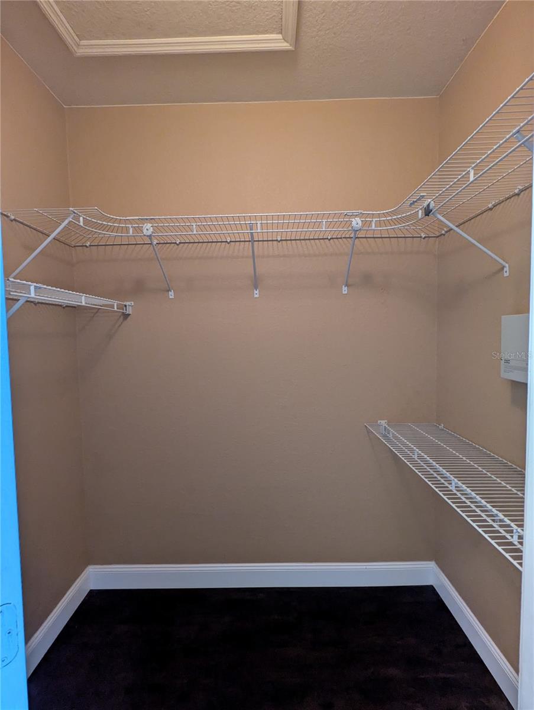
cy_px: 355
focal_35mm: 16
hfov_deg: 78.2
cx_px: 267
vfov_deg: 94.4
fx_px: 328
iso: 237
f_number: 2.2
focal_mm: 2.35
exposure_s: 1/24
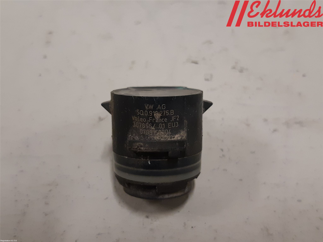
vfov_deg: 53.1
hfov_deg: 67.3
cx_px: 162
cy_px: 121
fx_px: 243
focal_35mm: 26
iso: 160
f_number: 1.7
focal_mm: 3.93
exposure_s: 1/50
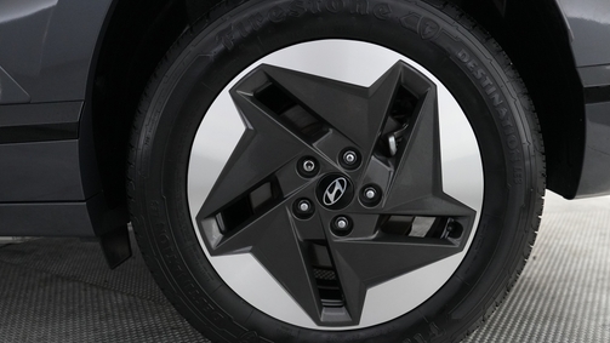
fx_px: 518
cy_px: 190
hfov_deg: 60.9
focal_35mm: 32
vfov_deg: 36.6
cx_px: 335
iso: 4000
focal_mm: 24
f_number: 2.8
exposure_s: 1/160
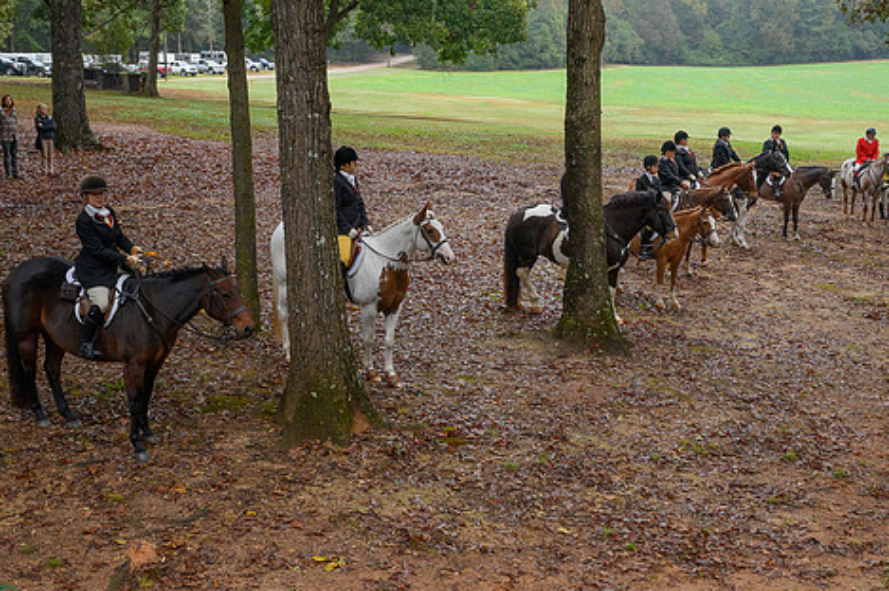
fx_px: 1160
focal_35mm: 47
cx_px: 497
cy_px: 320
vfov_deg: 28.6
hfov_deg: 41.9
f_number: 7.1
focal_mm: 38
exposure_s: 1/160
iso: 2000
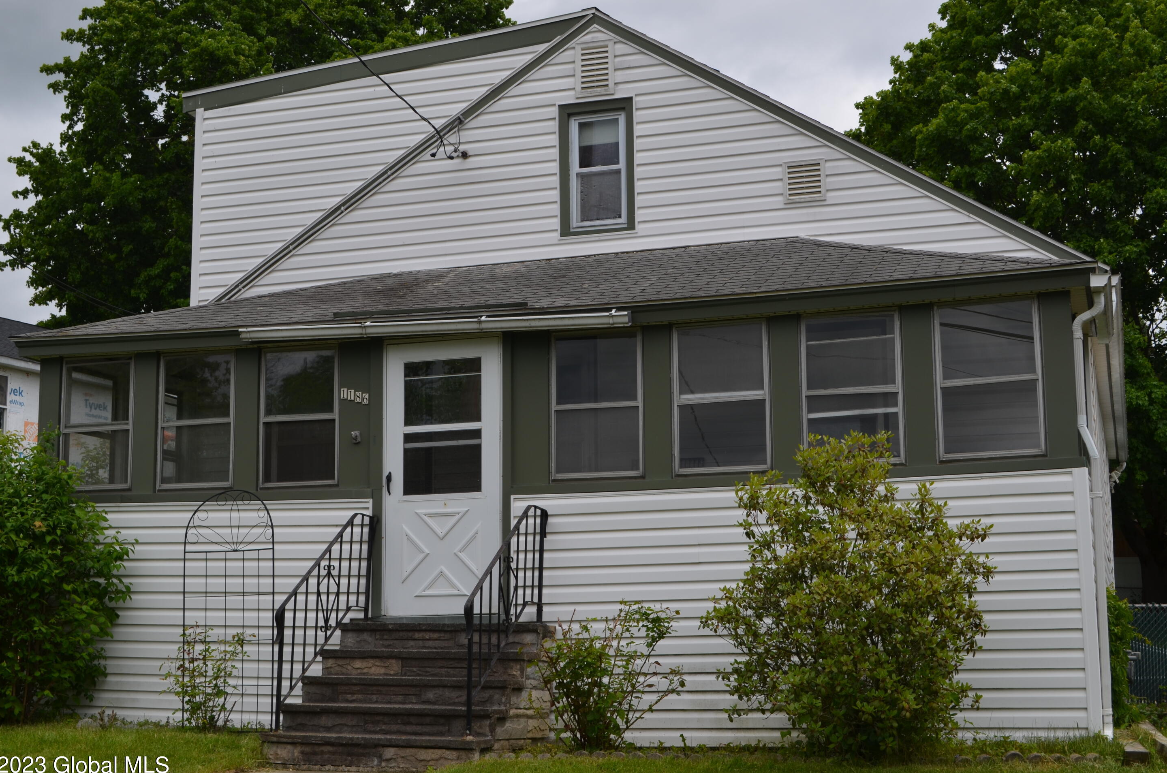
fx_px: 1618
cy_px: 399
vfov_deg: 26.9
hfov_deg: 39.7
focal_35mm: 50
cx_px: 586
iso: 100
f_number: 8
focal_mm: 32
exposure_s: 1/250
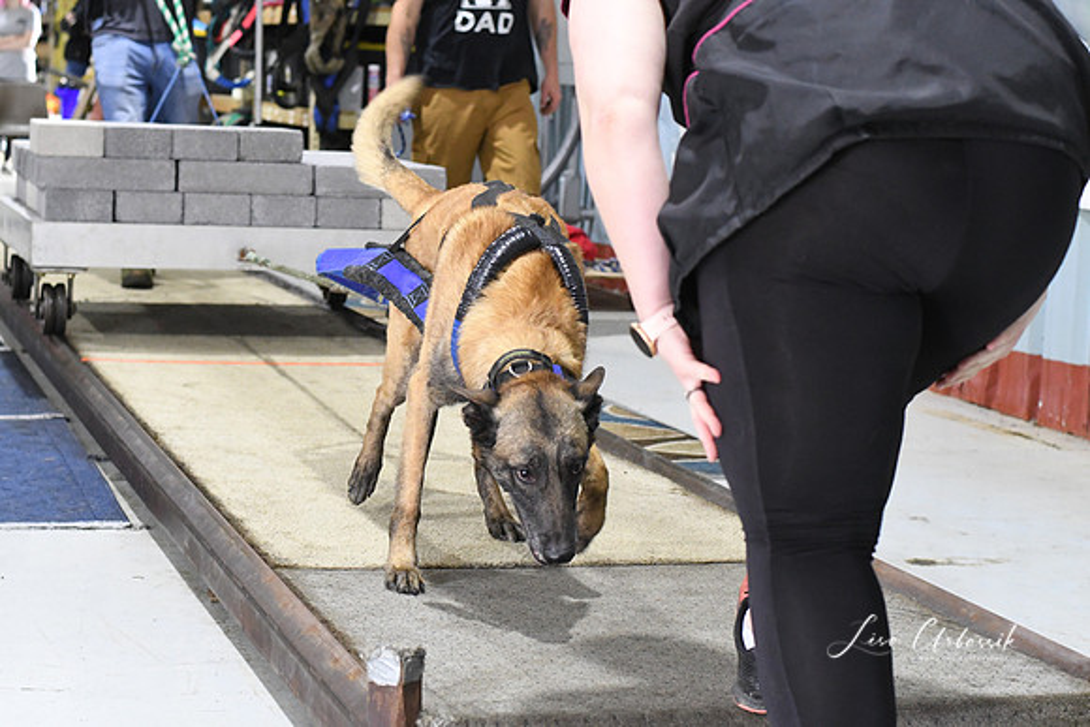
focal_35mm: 75
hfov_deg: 27.0
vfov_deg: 18.2
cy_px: 364
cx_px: 545
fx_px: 2271
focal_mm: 50
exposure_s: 1/320
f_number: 4.5
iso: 5000
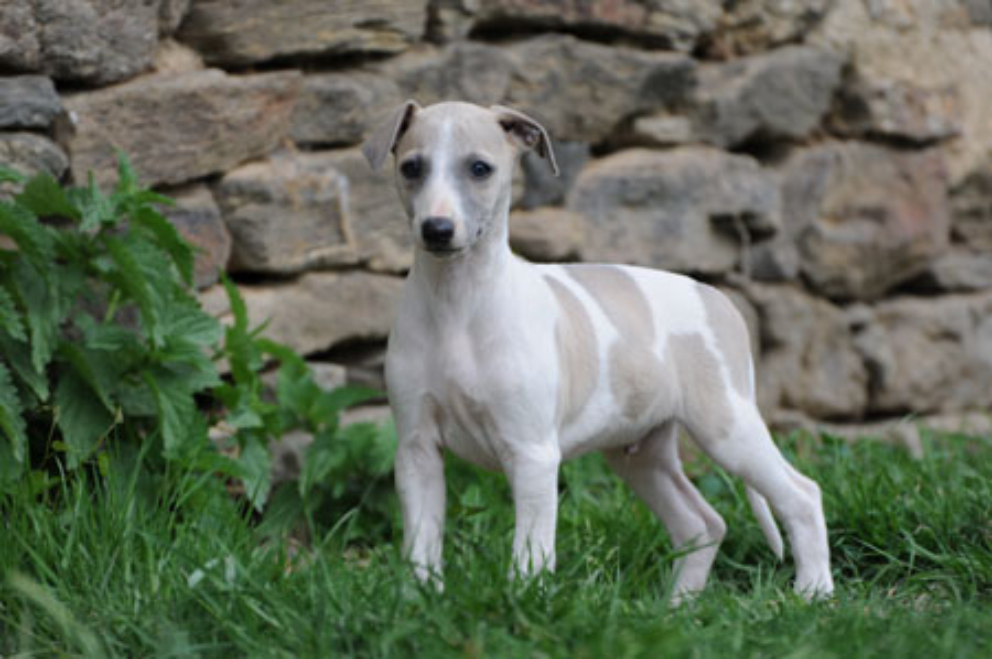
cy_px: 330
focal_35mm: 375
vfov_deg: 3.7
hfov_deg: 5.5
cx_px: 496
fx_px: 10322
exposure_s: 1/400
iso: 200
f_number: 5.6
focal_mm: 250
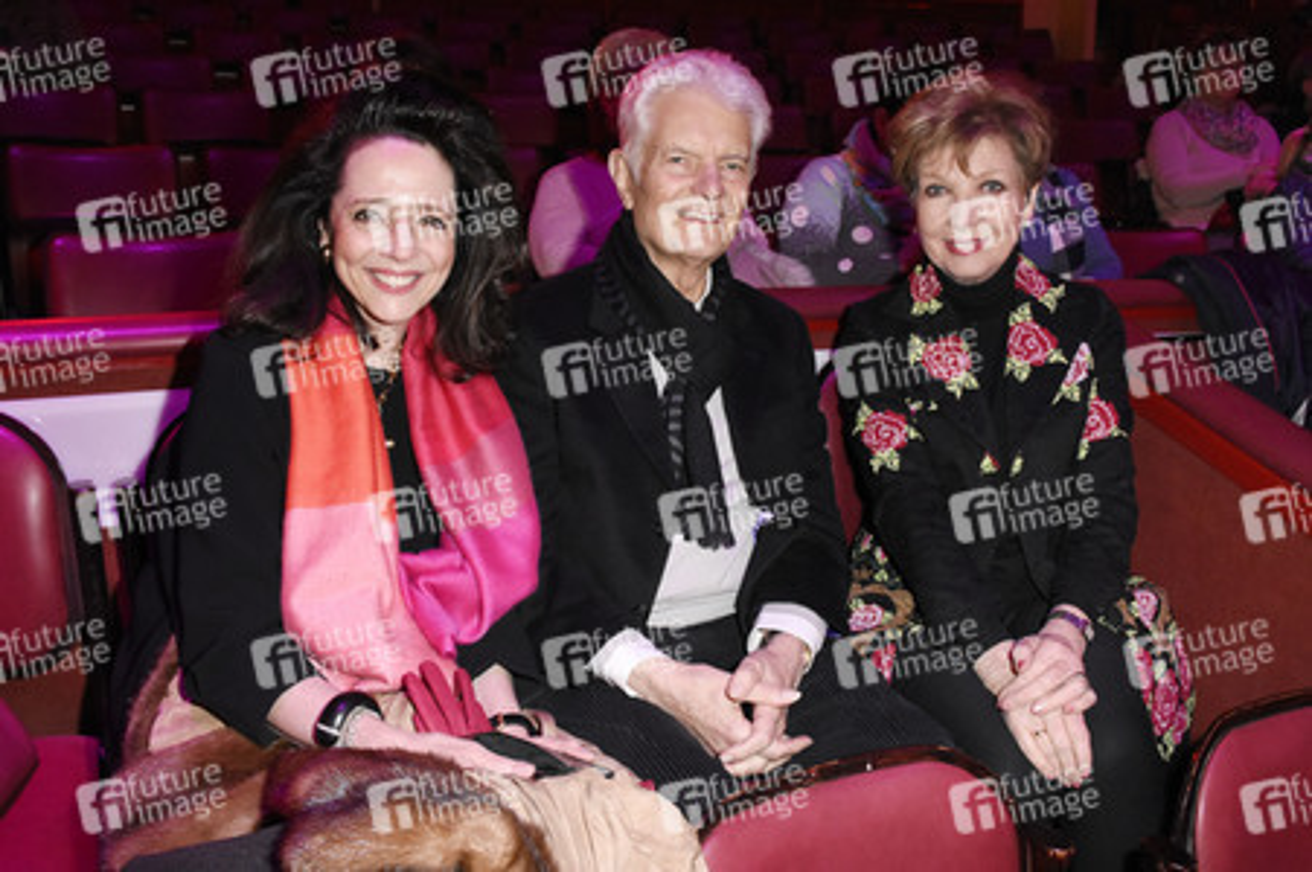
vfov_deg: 47.9
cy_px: 436
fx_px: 983
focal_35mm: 27
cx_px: 656
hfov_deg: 67.4
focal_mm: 18
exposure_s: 1/60
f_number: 6.3
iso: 3200
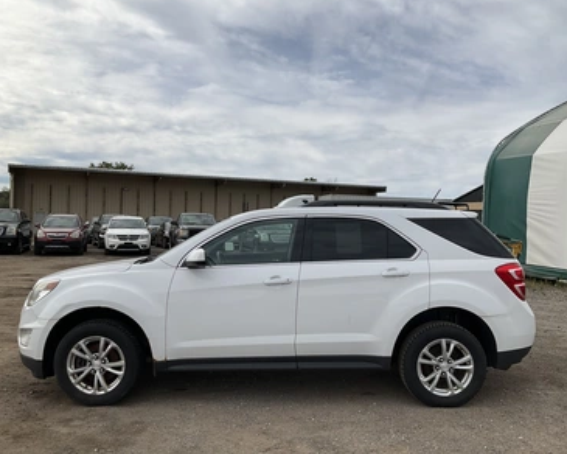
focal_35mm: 31
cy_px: 222
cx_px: 295
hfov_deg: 57.2
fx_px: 520
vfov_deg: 47.1
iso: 25
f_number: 1.8
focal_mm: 3
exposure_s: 1/3322
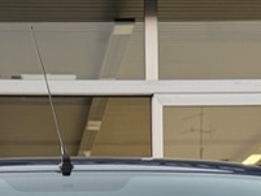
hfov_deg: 12.9
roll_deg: +1.9
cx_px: 119
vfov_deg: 8.9
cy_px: 441
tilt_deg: -5.5
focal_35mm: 153
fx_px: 1154
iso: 200
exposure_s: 1/100
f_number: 1.78
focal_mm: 6.76
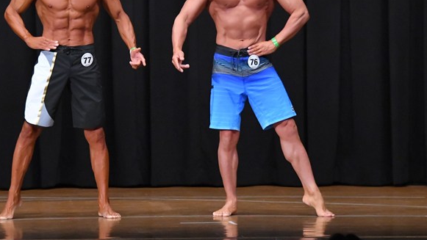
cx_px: 146
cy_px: 76
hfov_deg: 7.1
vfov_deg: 4.0
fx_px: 3431
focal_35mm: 303
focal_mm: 145
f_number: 5.6
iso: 8000
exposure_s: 1/400
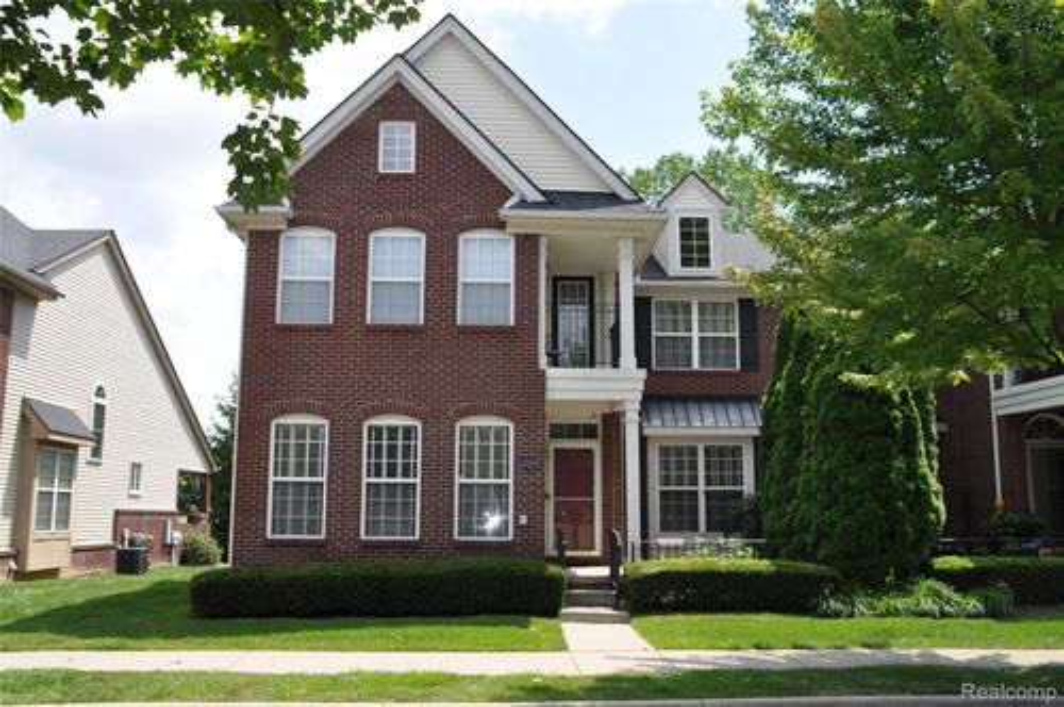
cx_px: 532
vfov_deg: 39.9
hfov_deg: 57.3
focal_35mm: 33
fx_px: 974
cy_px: 354
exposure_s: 1/200
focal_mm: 22
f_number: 10
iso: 200
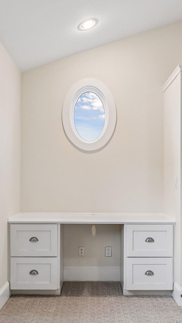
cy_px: 162
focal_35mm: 37
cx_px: 90
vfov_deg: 54.0
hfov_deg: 32.0
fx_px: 317
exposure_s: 1/6
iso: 400
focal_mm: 35
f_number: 9
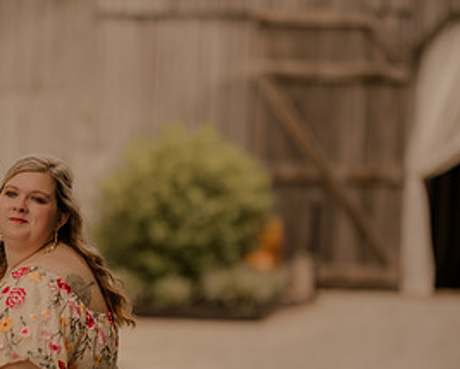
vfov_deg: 8.9
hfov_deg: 11.1
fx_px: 2357
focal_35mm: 173
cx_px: 31
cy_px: 283
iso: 250
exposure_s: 1/2500
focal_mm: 85
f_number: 1.4
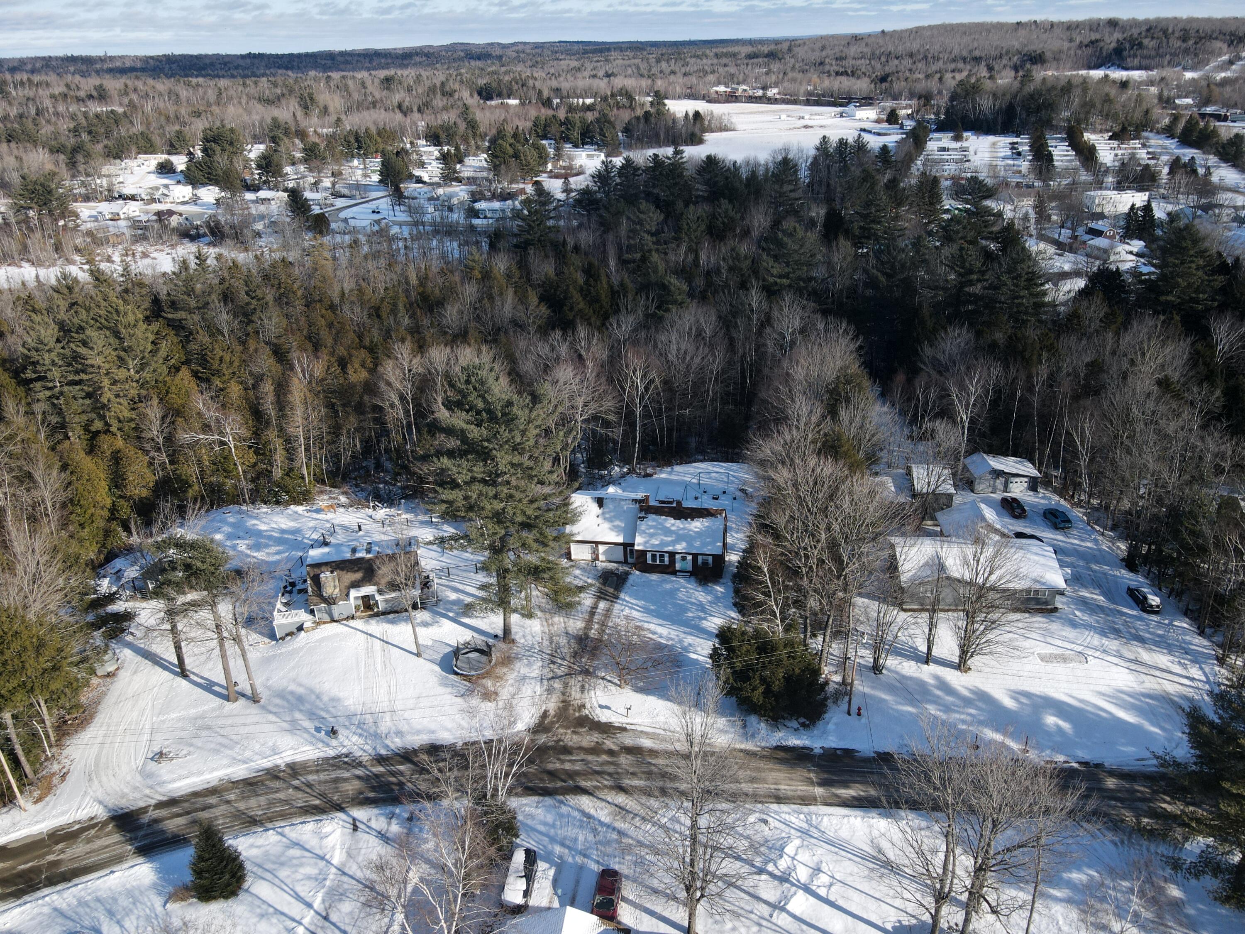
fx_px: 863
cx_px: 622
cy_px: 467
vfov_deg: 56.8
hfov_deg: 71.6
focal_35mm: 24
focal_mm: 4.5
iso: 100
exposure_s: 1/500
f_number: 2.8
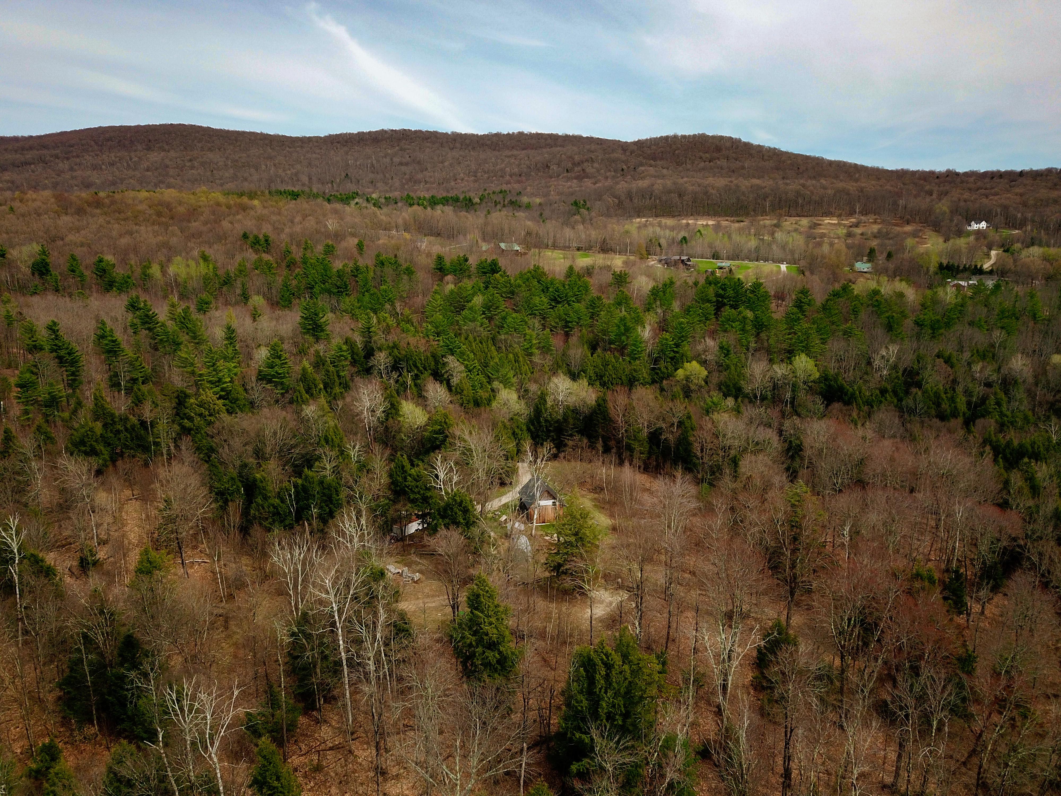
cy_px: 398
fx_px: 797
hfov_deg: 67.3
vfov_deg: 53.1
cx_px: 530
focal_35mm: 26
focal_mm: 4.73
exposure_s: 1/1000
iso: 100
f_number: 2.2
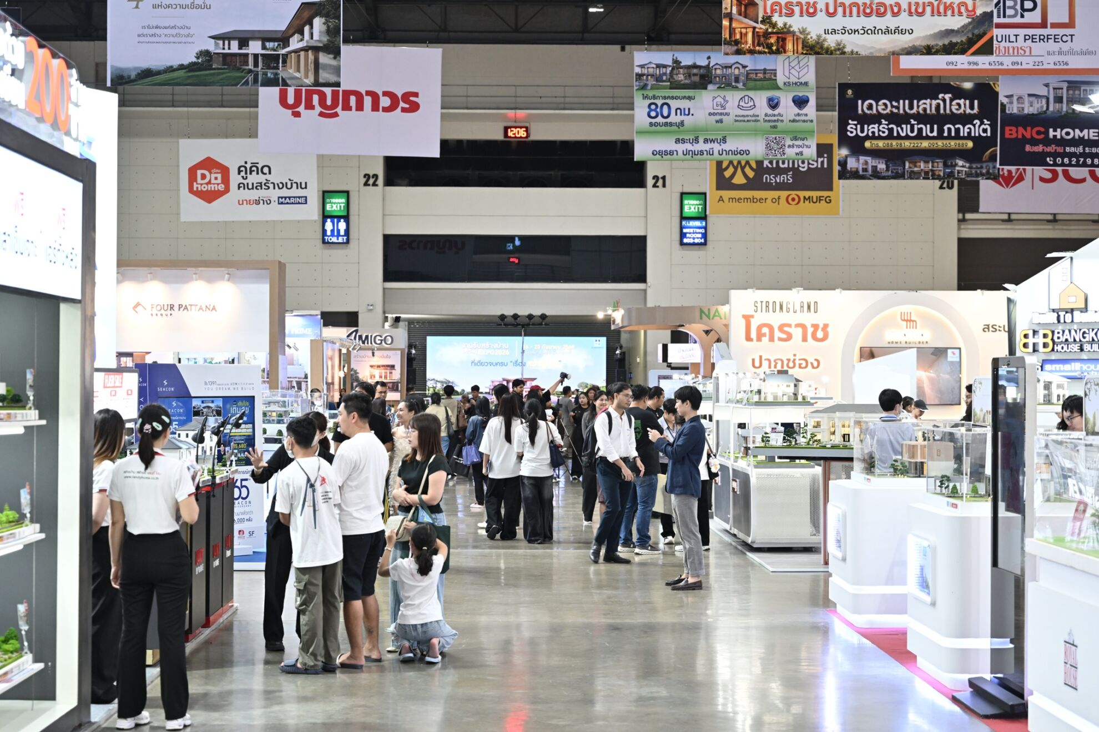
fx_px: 1892
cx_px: 550
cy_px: 366
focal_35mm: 62
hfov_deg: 32.4
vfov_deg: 21.9
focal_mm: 62
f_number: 4
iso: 1000
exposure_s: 1/125
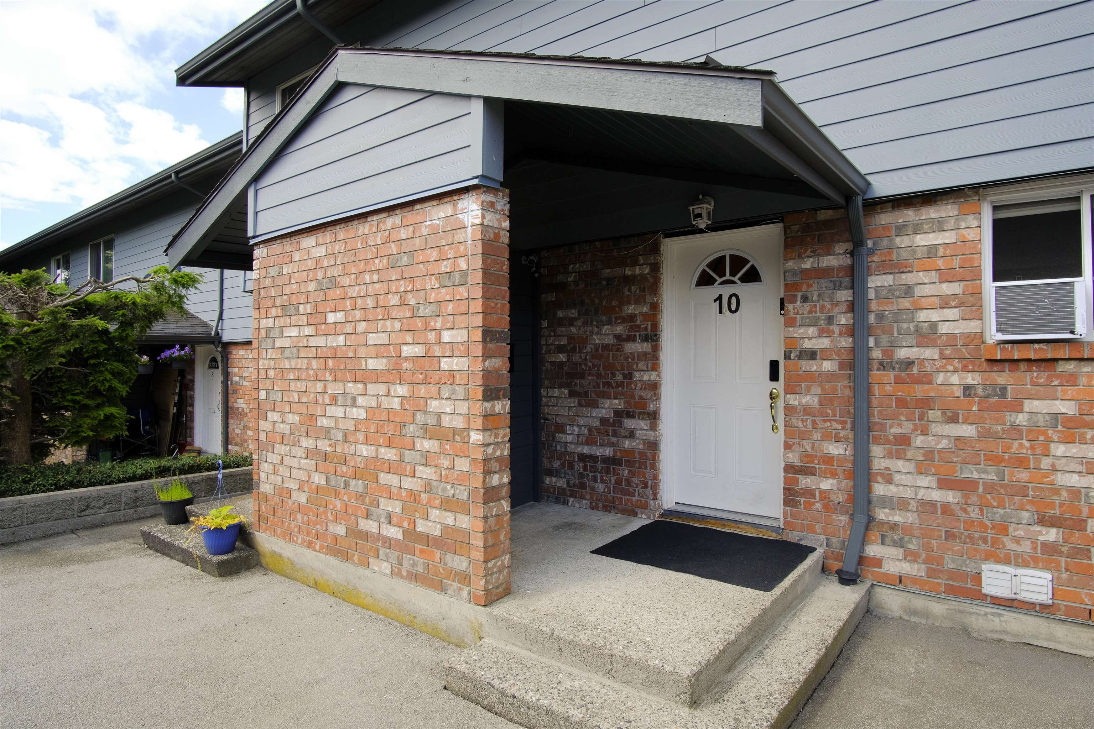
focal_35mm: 18
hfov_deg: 90.0
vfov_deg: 67.4
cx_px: 547
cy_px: 364
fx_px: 547
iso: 400
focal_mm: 12
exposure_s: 1/250
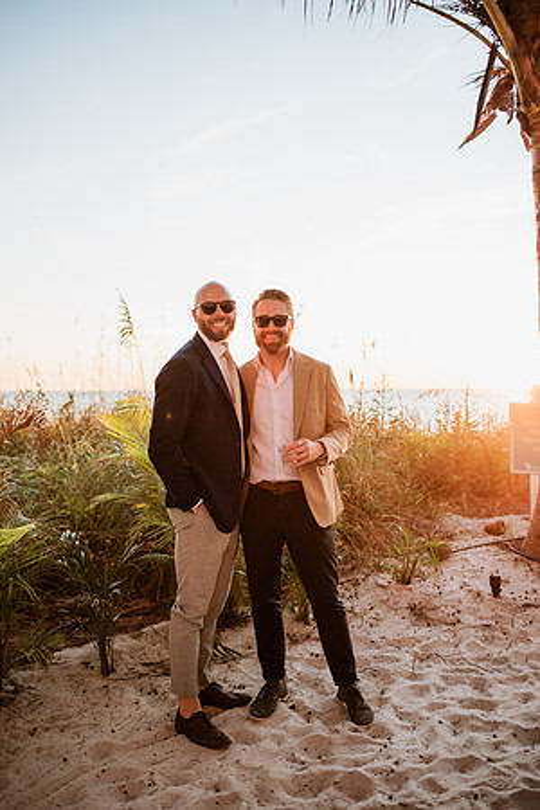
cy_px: 405
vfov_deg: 54.4
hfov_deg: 37.9
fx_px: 787
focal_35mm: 35
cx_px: 270
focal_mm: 35
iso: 500
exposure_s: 1/1000
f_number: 2.2
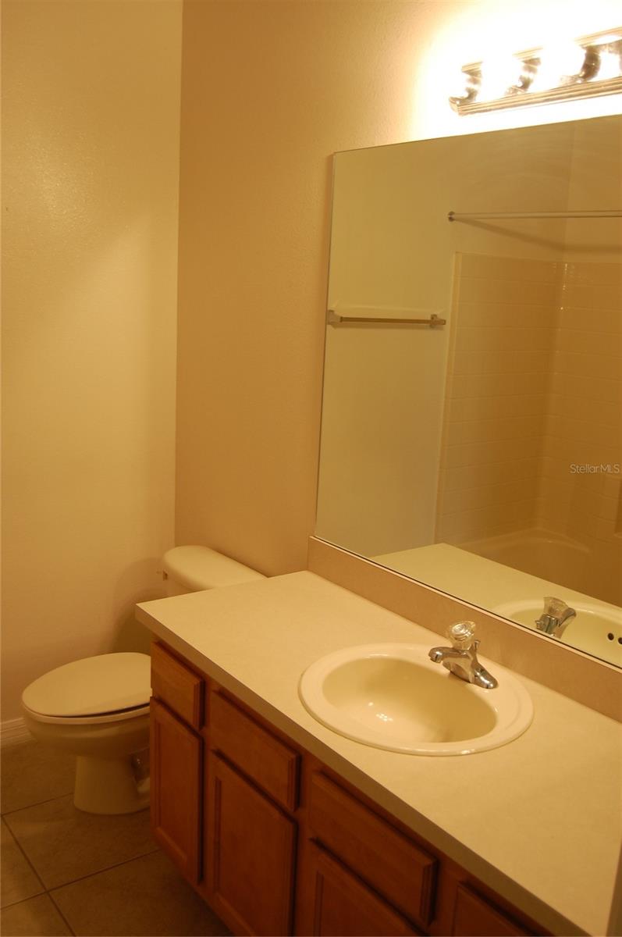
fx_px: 857
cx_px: 311
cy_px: 468
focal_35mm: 33
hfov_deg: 39.9
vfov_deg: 57.3
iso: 400
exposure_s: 1/30
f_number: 3.8
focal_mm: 22
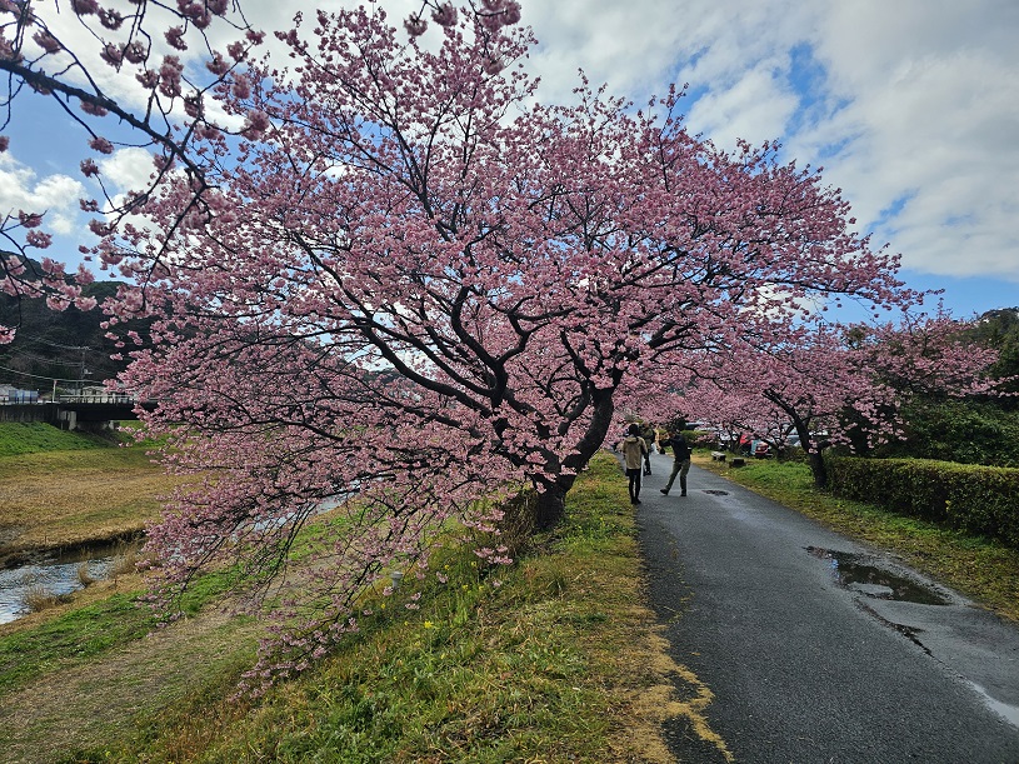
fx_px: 677
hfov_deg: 73.9
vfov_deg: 58.9
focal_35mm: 23
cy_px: 382
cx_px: 510
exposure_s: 1/701
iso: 10
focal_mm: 6.3
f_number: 1.7
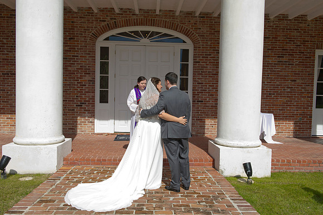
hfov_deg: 58.7
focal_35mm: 32
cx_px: 162
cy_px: 108
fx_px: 287
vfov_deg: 41.1
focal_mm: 32
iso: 100
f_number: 10
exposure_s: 1/200
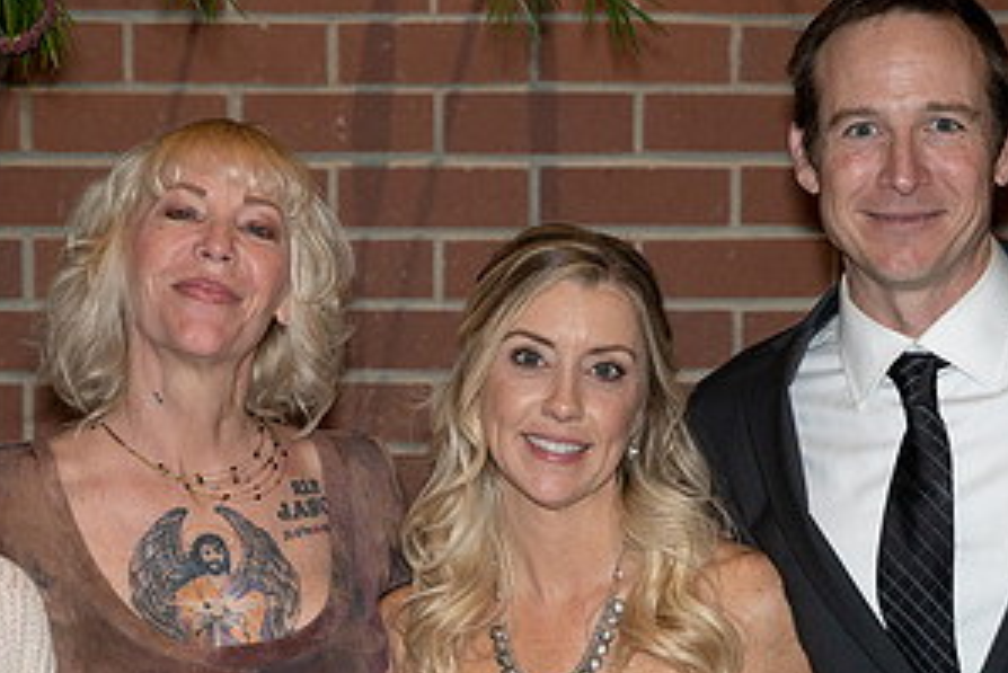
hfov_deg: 18.1
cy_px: 367
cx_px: 494
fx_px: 3165
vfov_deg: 12.1
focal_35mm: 113
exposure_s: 1/125
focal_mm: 58
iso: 2000
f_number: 2.8
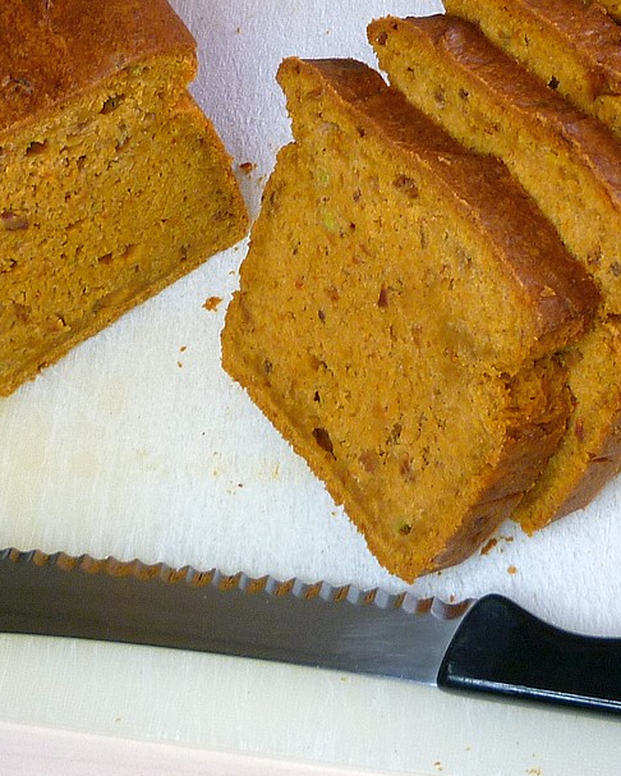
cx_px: 380
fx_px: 1814
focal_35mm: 79
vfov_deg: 24.1
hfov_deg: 19.4
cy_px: 300
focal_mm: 5.5
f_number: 2.8
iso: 125
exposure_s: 1/30
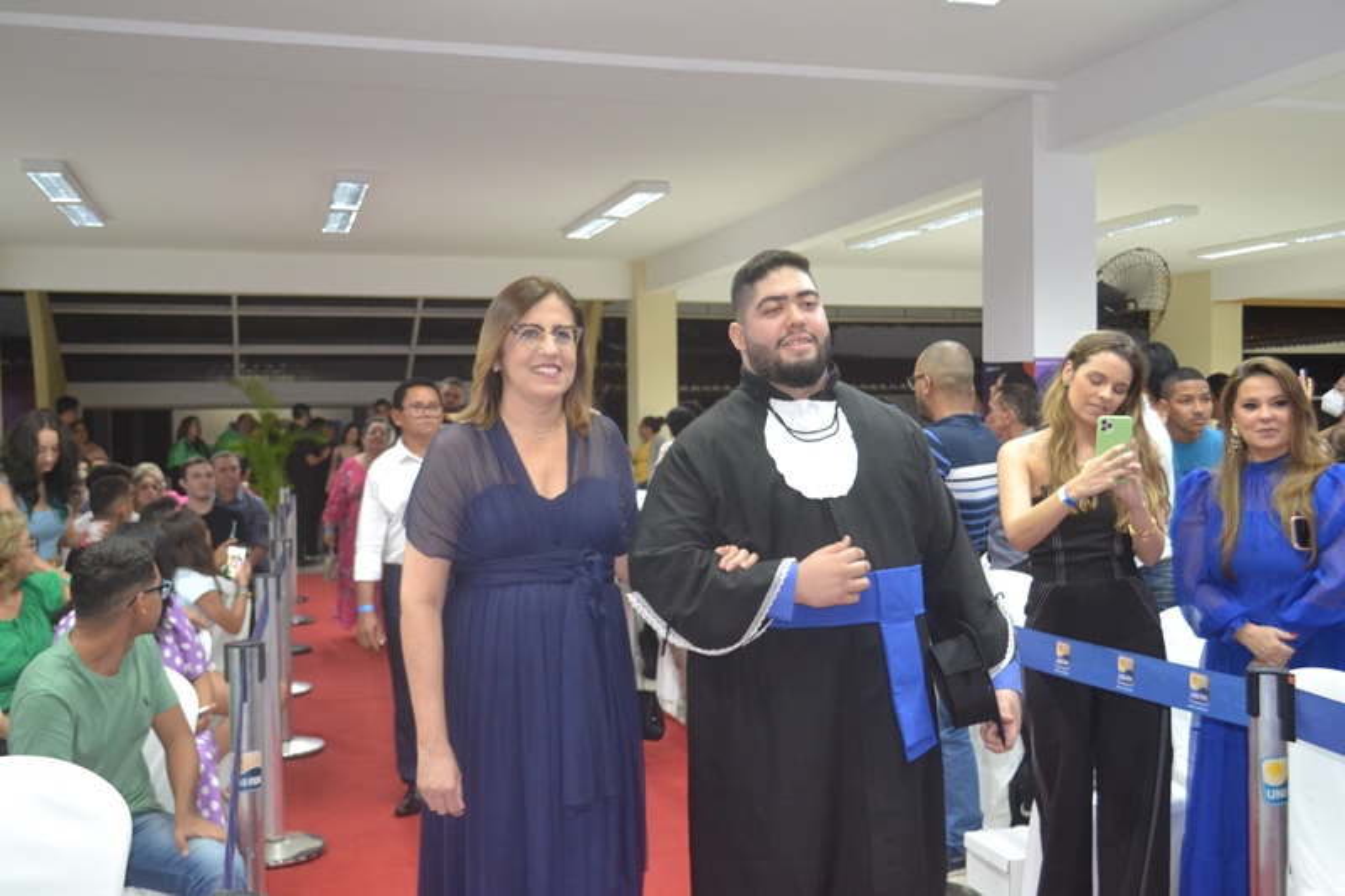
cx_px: 672
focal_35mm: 36
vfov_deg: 36.9
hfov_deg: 53.1
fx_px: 1345
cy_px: 448
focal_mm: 24
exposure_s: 1/60
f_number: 4
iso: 1800
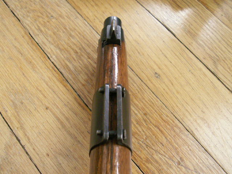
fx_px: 235
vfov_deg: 40.7
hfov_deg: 52.6
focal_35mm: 35
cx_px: 116
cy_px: 87
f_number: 2.8
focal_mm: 5.86
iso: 160
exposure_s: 1/8
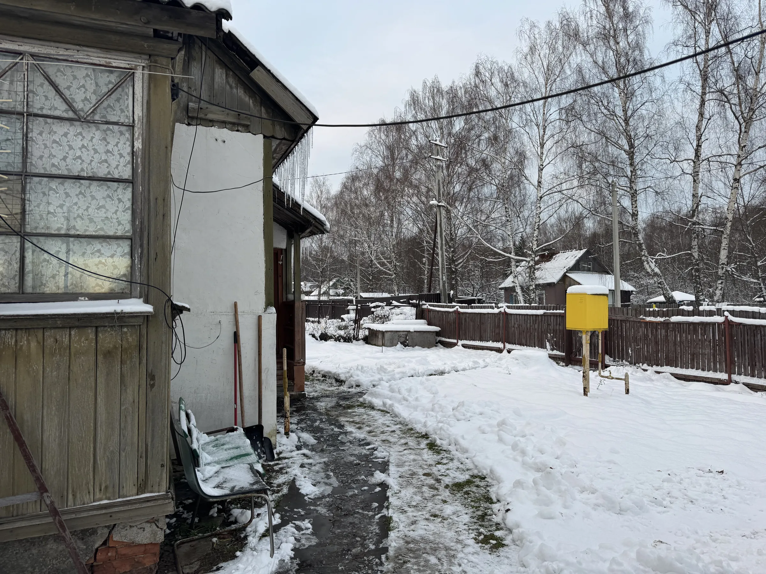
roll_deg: +1.4
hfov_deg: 71.6
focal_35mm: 24
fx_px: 531
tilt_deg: +3.8
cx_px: 383
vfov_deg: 56.8
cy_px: 287
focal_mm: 6.76
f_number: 1.78
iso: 64
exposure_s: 1/200
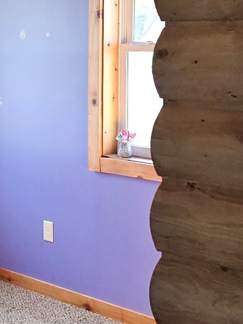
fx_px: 824
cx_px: -50
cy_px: 128
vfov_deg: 22.2
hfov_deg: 16.1
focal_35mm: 88
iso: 400
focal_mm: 6.3
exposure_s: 1/120
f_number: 1.7
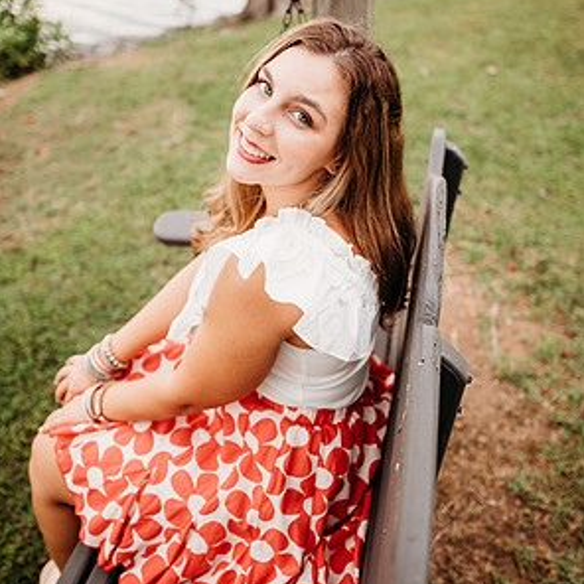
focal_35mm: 31
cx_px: 292
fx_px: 592
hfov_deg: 52.5
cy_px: 233
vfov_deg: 52.2
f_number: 2.2
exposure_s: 1/500
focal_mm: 24
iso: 200
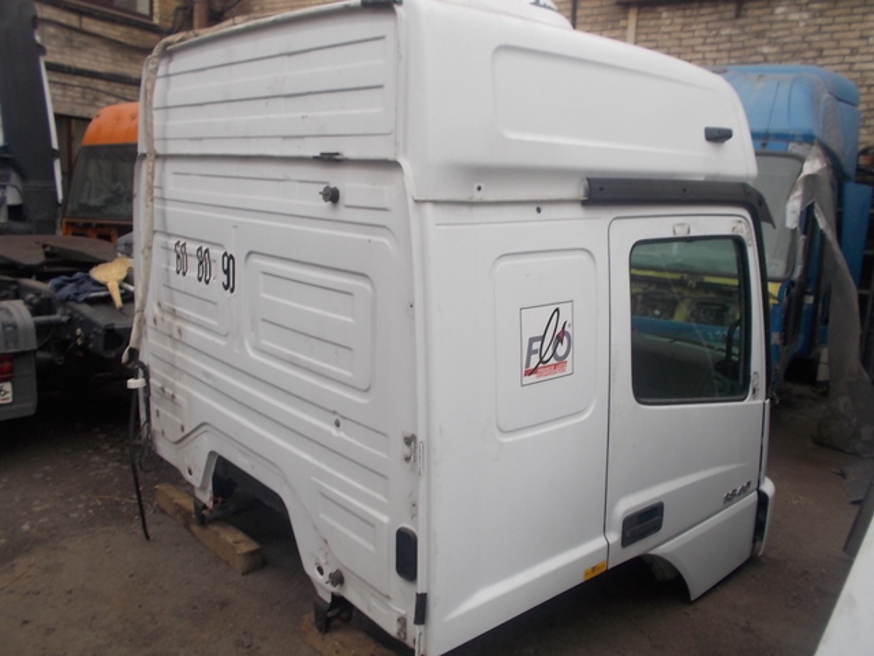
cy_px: 328
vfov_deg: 48.2
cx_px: 437
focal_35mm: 29
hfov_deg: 61.7
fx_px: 732
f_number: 3.3
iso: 80
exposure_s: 1/40
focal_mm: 4.1
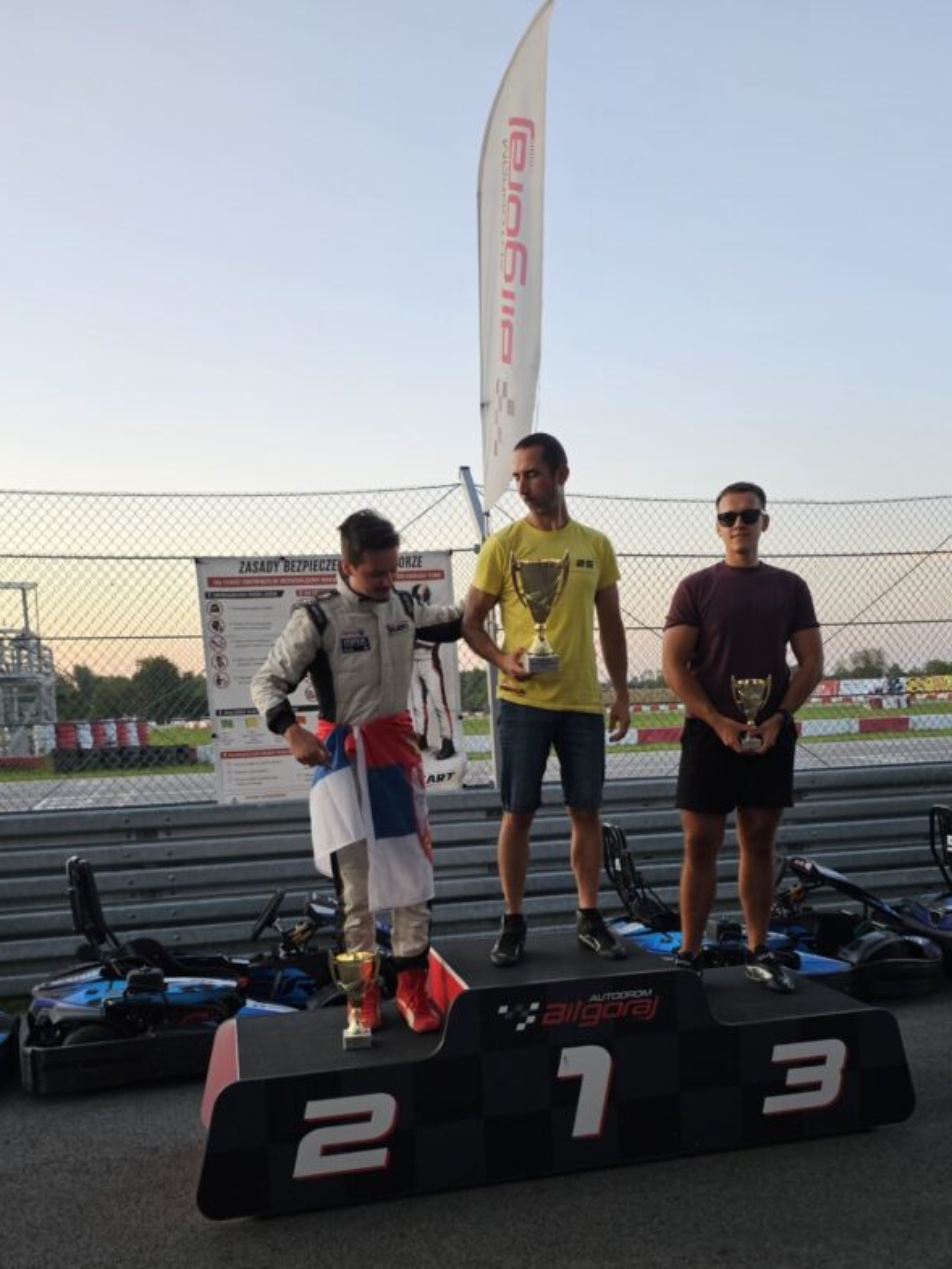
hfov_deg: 46.8
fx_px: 1100
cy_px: 802
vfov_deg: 59.1
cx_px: 499
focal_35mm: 30
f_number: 1.7
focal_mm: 6.3
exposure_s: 1/190
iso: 100
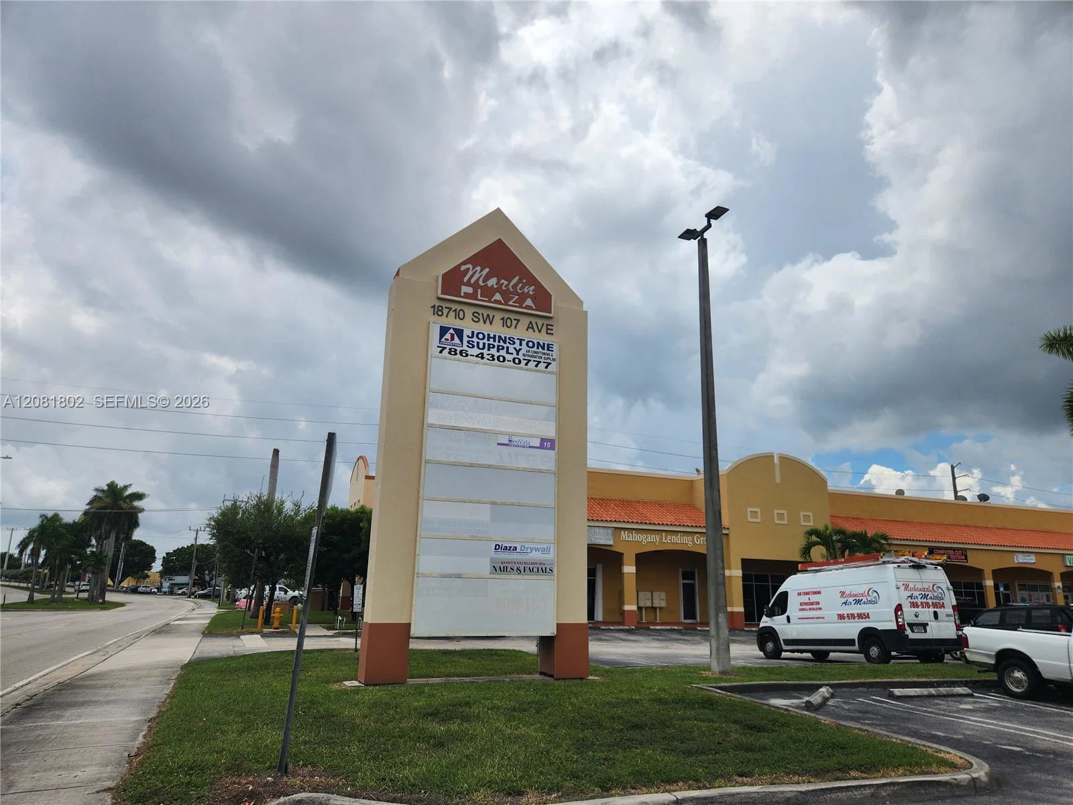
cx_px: 536
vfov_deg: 58.9
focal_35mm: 23
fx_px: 713
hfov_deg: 73.9
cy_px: 402
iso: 20
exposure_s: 1/3238
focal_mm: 5.4
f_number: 1.8
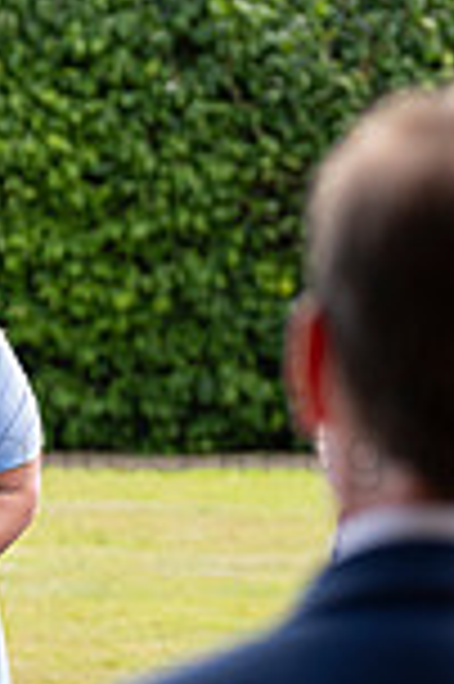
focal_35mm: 317
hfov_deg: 4.3
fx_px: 6010
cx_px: -171
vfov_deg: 6.5
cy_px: 256
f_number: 3.2
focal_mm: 71.5
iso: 200
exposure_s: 1/640
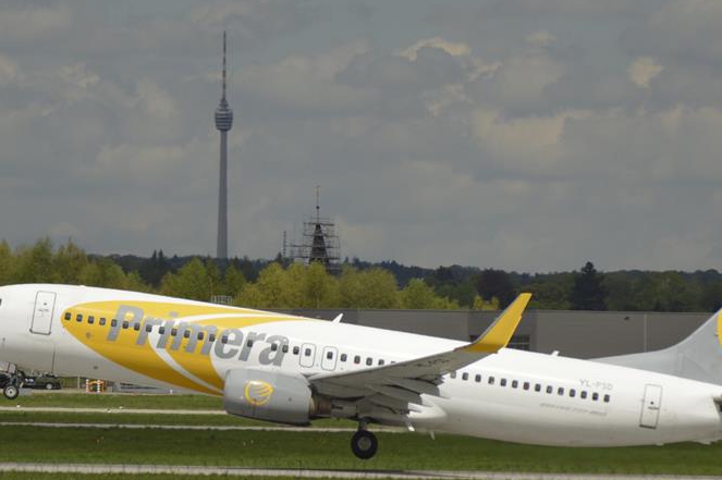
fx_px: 7896
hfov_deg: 5.2
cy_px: 349
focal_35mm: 394
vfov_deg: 3.5
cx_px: 382
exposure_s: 1/1600
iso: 400
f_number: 6.3
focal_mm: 170
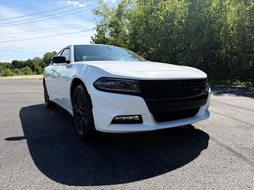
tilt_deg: -10.2
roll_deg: +2.5
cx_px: 127
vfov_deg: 56.8
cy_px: 95
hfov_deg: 71.6
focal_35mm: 24
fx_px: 176
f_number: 1.78
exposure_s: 1/3584
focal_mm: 6.76
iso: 80
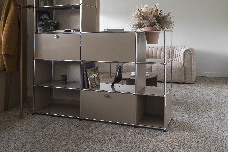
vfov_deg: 40.9
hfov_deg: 60.0
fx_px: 196
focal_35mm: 31
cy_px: 34
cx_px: 131
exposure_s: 1
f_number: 11
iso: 100
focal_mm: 20
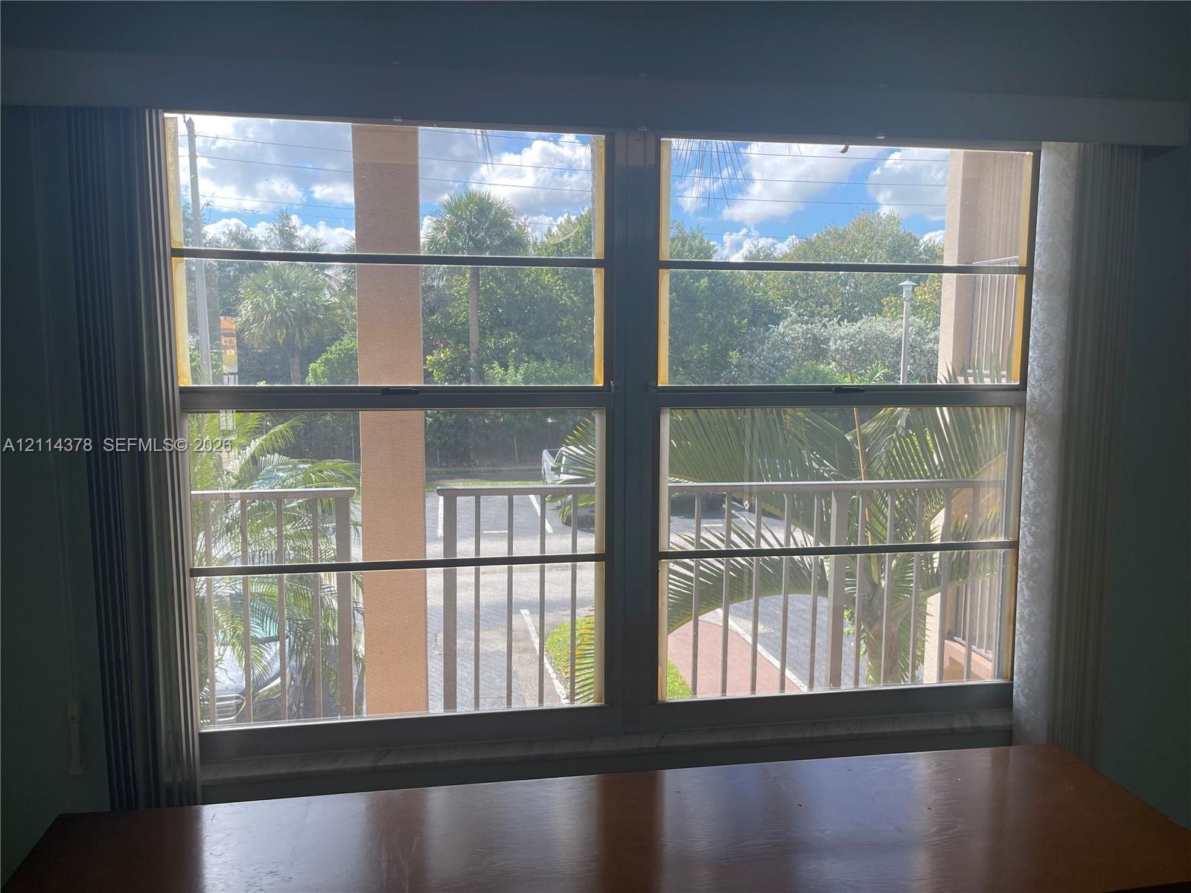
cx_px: 596
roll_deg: -0.2
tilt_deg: -6.4
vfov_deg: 54.9
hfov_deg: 69.4
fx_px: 860
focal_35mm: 25
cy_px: 446
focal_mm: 5.1
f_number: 1.6
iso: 32
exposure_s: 1/270
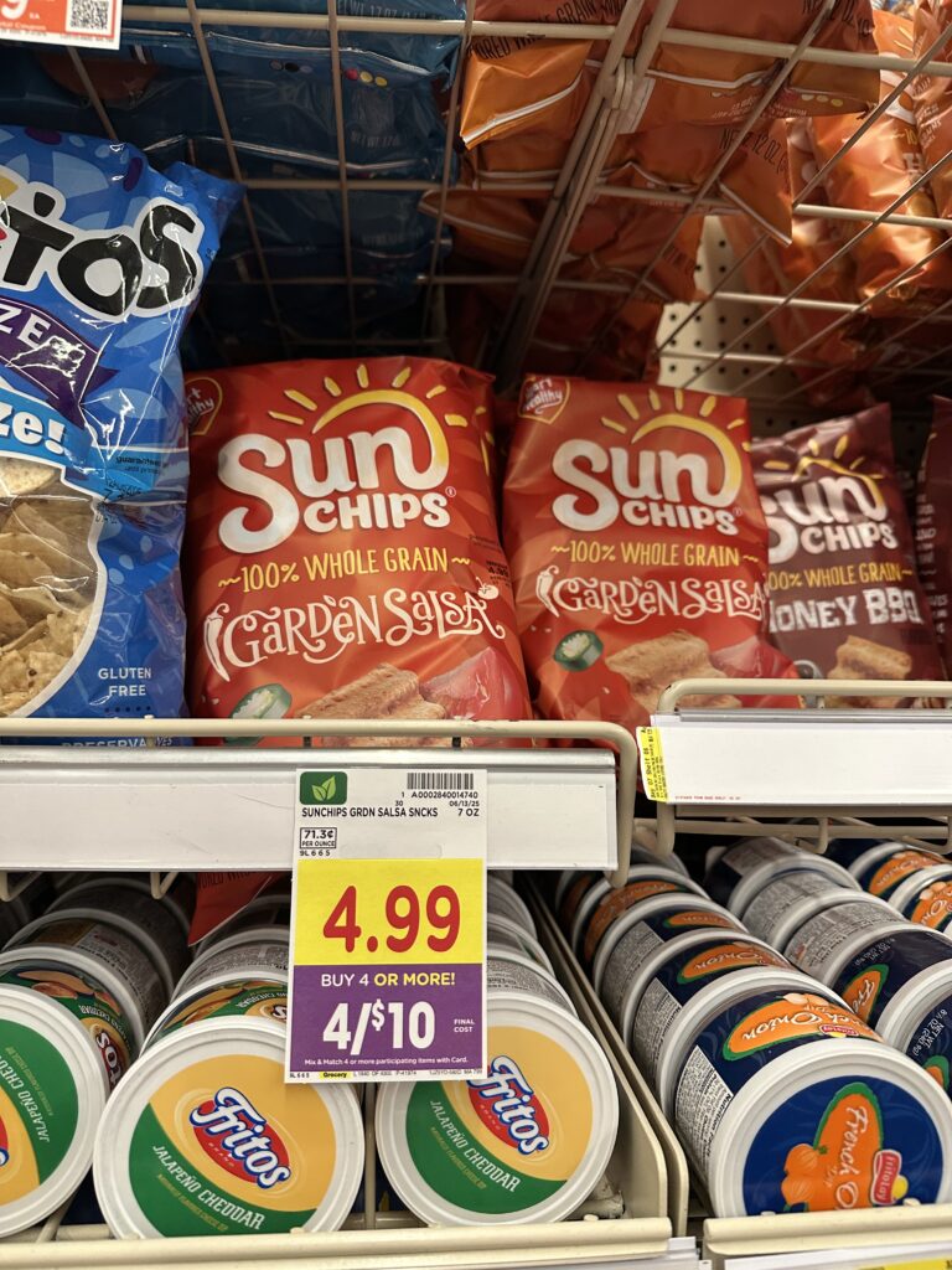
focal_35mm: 24
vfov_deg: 71.6
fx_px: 880
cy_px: 635
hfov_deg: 56.8
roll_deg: -1.8
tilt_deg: -3.4
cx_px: 476
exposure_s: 1/98
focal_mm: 6.86
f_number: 1.78
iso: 250
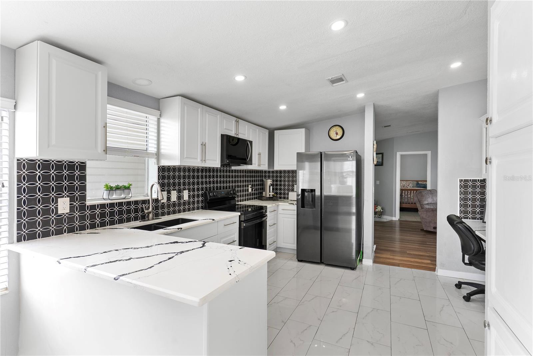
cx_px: 266
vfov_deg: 70.5
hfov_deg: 93.3
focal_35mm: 17
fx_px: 252
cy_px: 178
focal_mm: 17
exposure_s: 1/10
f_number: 8
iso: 400
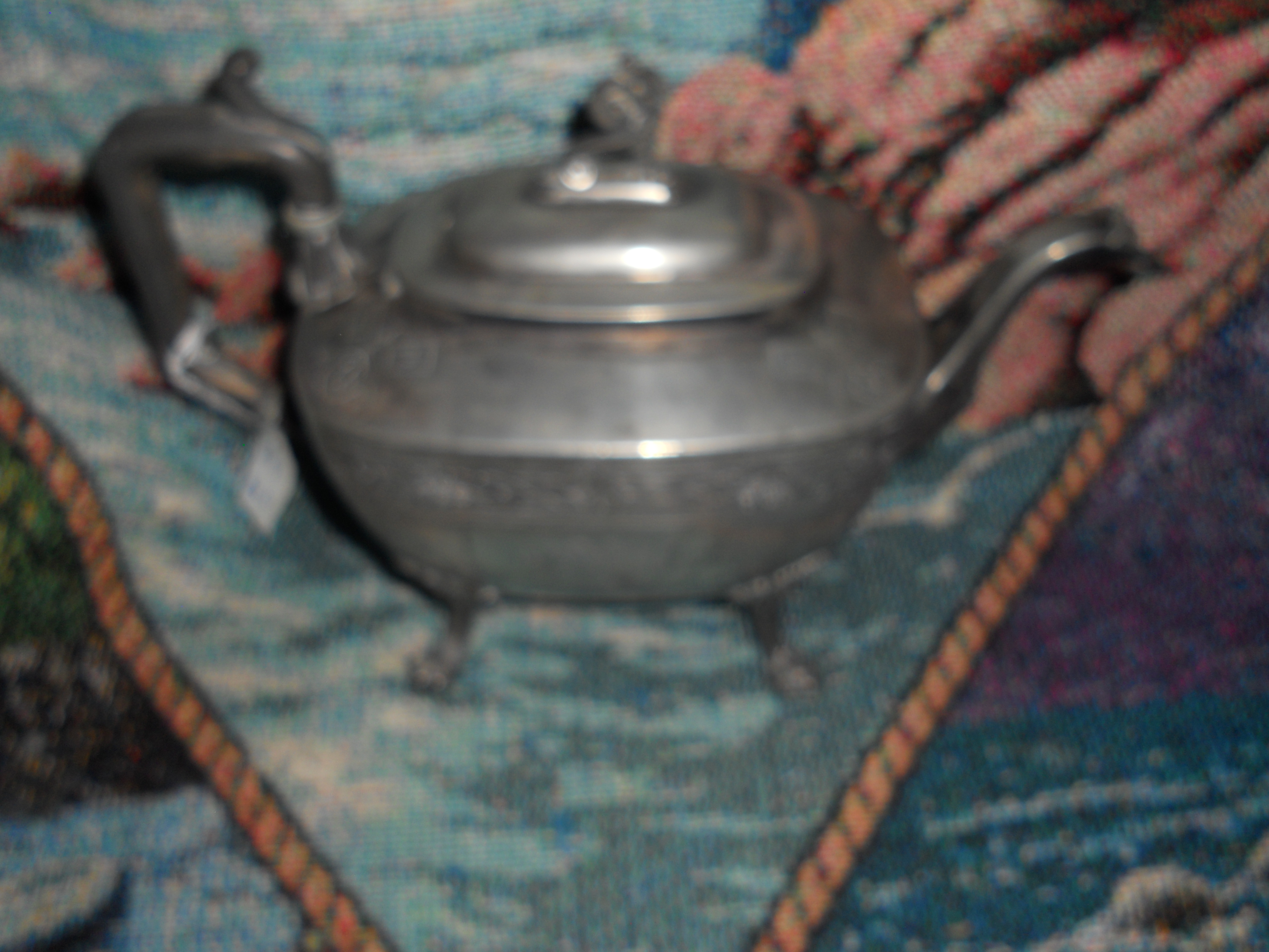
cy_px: 476
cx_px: 634
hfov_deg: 56.8
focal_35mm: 32
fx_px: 1173
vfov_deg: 44.2
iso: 80
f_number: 8.8
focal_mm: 5.8
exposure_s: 1/25
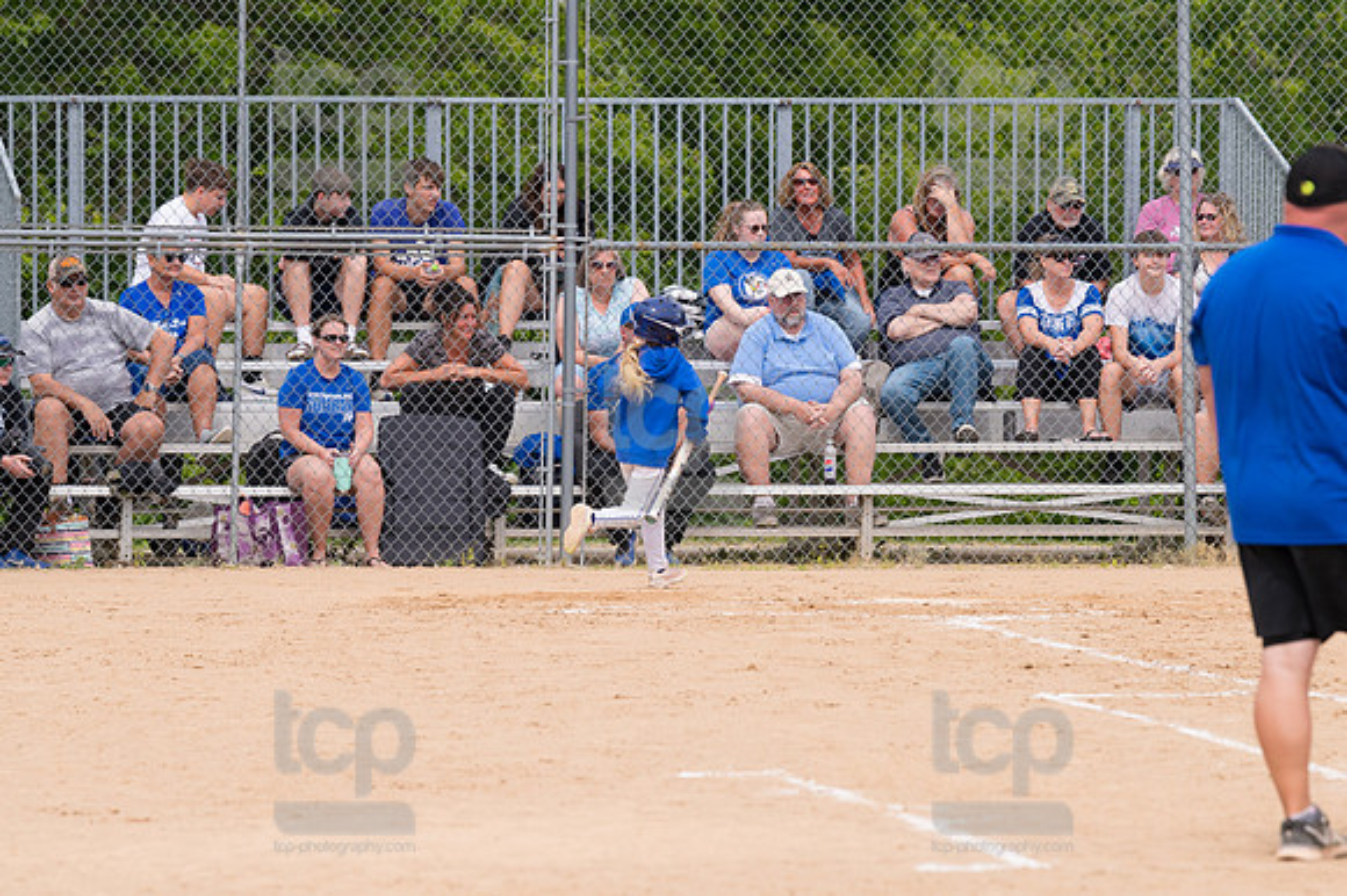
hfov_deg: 6.9
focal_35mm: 300
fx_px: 11218
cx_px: 674
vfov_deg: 4.6
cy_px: 448
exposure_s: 1/1600
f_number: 5.6
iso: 320
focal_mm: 200
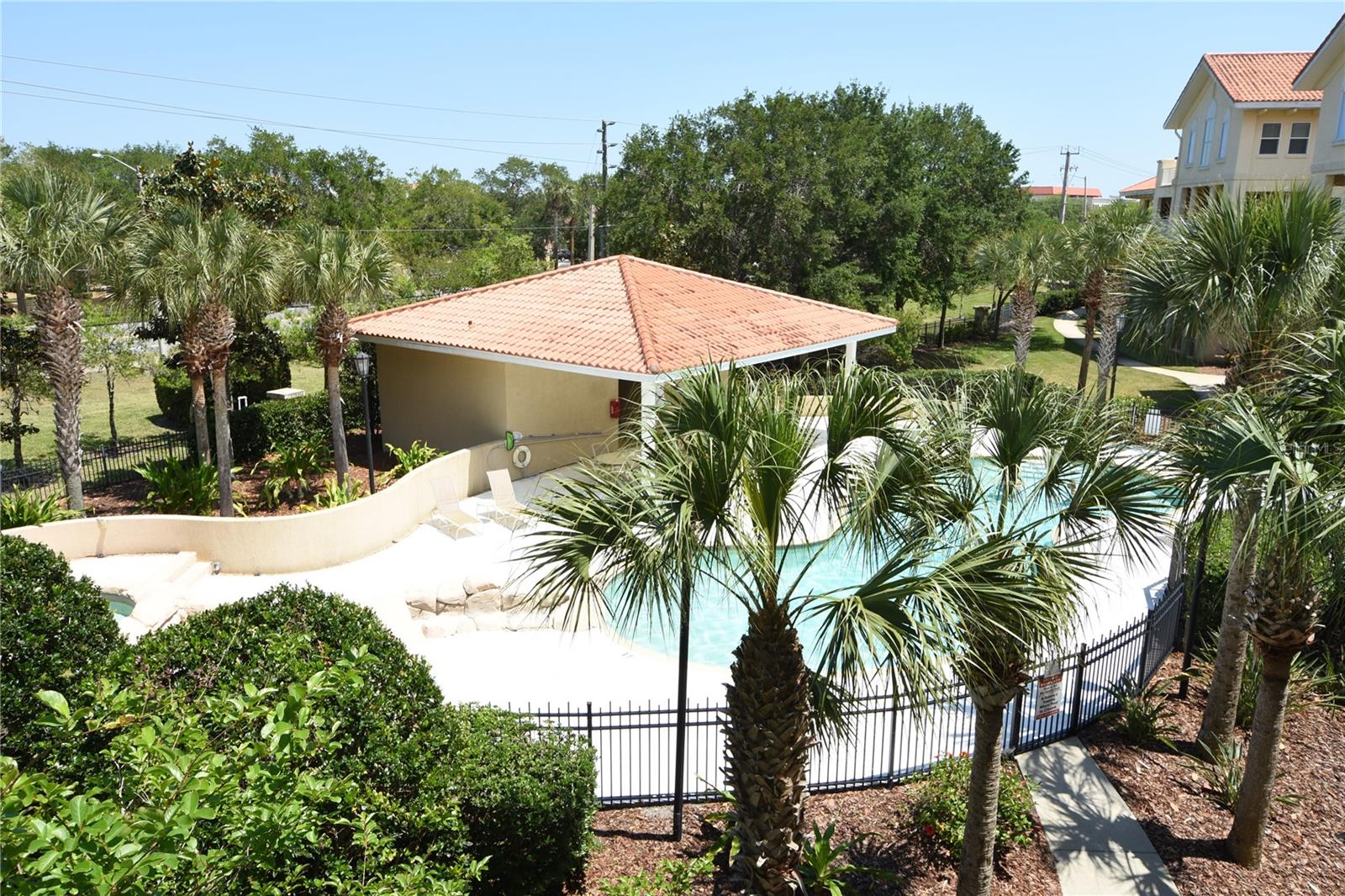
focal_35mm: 24
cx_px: 672
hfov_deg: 73.8
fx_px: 896
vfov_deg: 53.1
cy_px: 448
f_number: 7.1
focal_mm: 16
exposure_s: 1/200
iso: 100
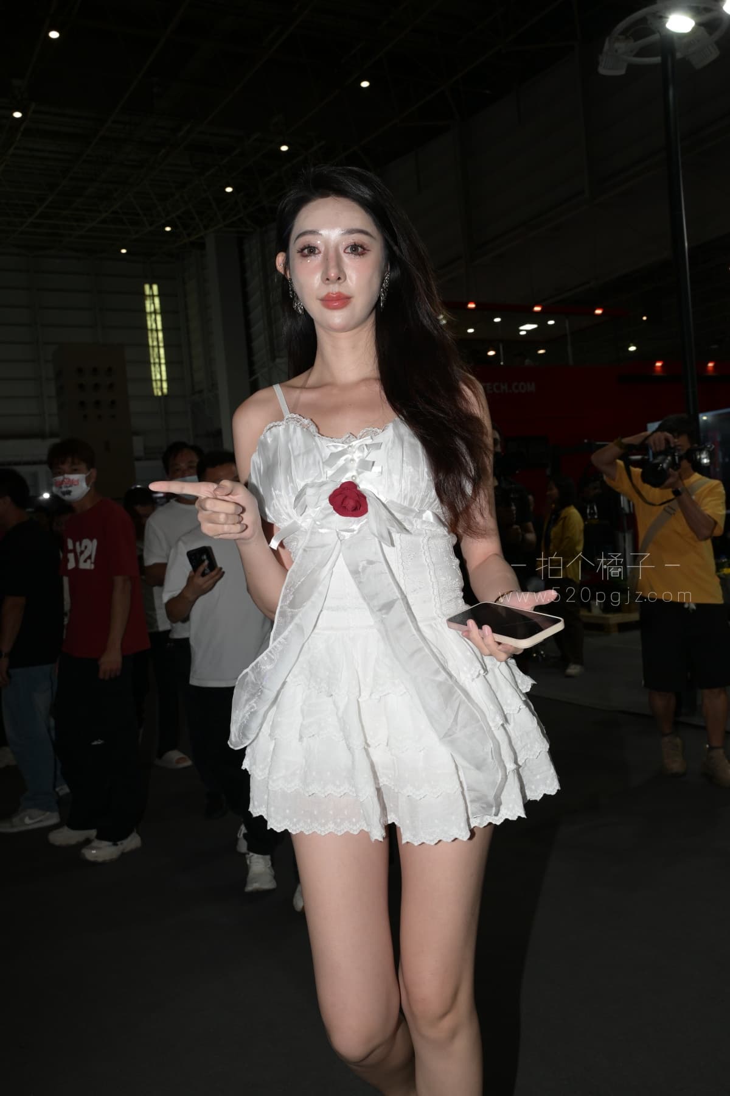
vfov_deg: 61.1
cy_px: 548
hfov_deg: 43.0
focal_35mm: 30
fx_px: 928
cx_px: 365
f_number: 8
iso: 500
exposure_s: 1/200
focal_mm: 30.5
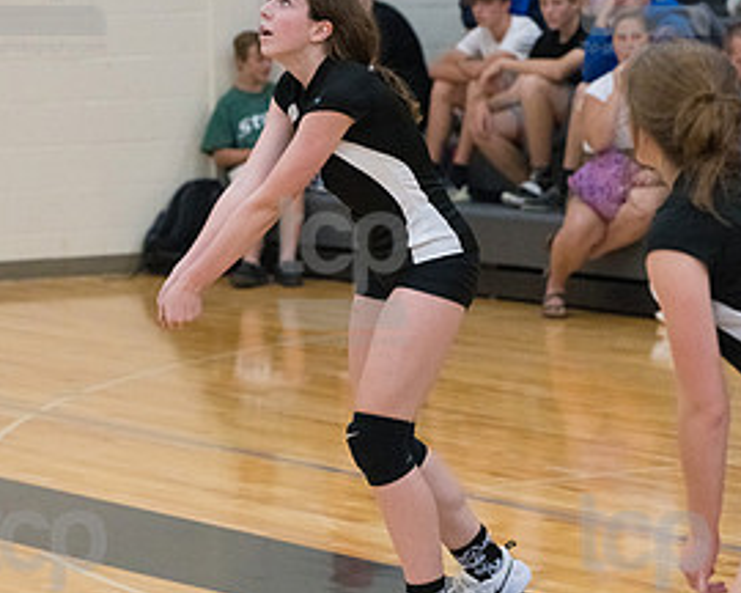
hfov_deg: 10.3
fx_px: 4123
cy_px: 272
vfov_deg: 8.2
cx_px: 343
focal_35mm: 188
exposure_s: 1/1000
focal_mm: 120
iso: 6400
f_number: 4.5
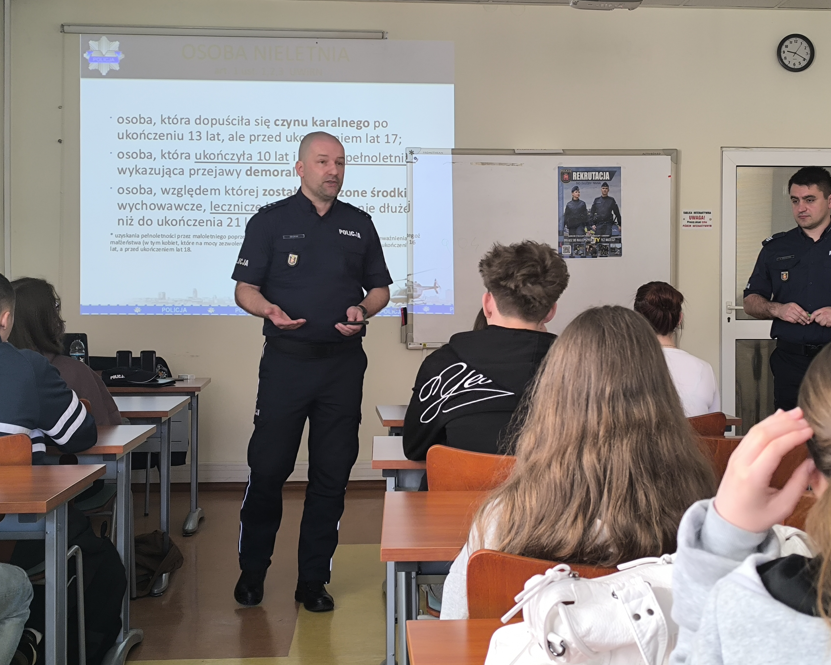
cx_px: 483
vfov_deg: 28.1
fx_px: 1328
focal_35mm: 54
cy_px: 299
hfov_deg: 34.7
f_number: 1.65
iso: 500
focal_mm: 6.14
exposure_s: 1/100
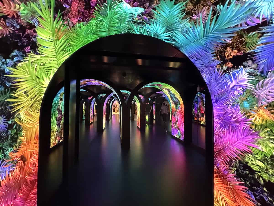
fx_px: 111
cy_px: 103
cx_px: 137
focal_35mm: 14
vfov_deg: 85.7
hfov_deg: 102.1
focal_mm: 2.2
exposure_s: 1/40
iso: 1250
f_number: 2.2
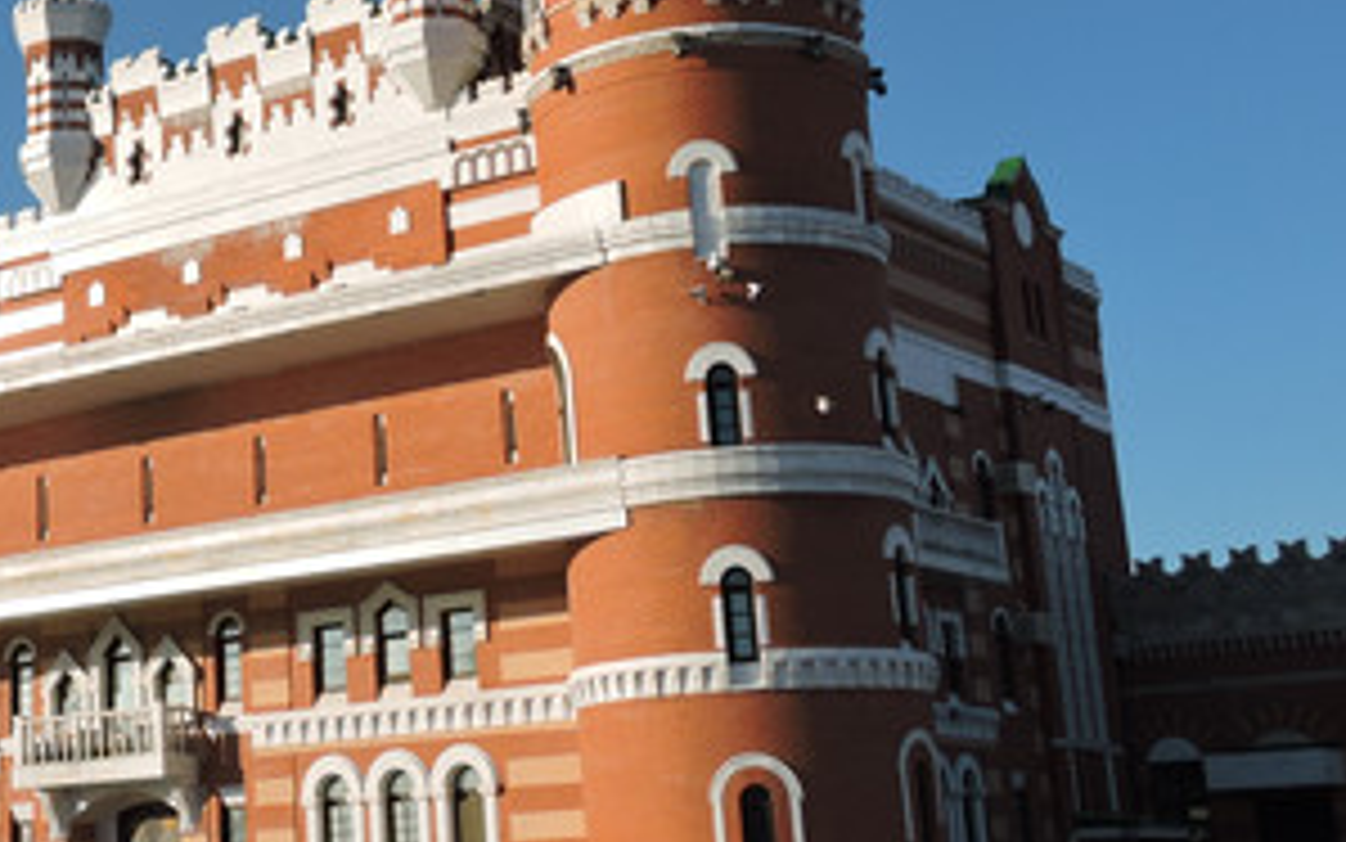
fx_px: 2495
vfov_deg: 19.0
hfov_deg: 29.3
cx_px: 203
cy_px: 162
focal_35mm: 68
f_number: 3.5
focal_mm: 5.4
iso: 100
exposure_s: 1/1250
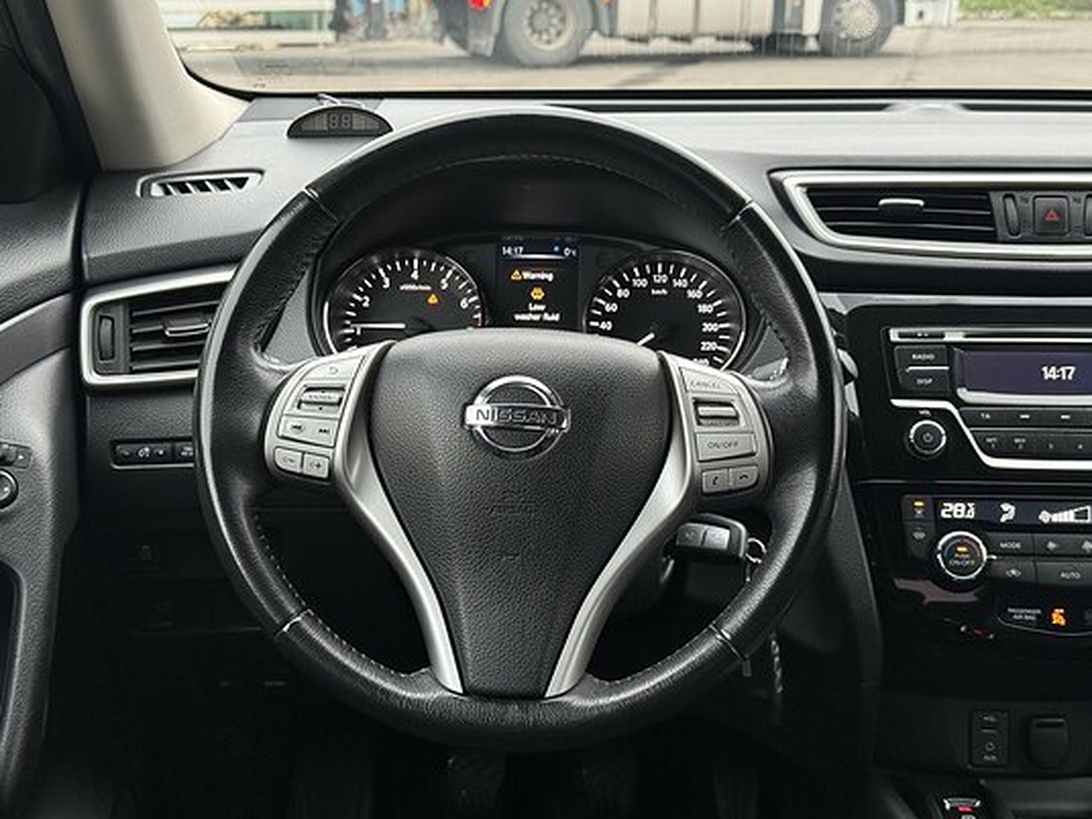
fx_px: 1546
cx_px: 554
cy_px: 410
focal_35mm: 49
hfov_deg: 38.9
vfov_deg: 29.7
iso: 200
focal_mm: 6.76
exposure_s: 1/60
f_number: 1.78
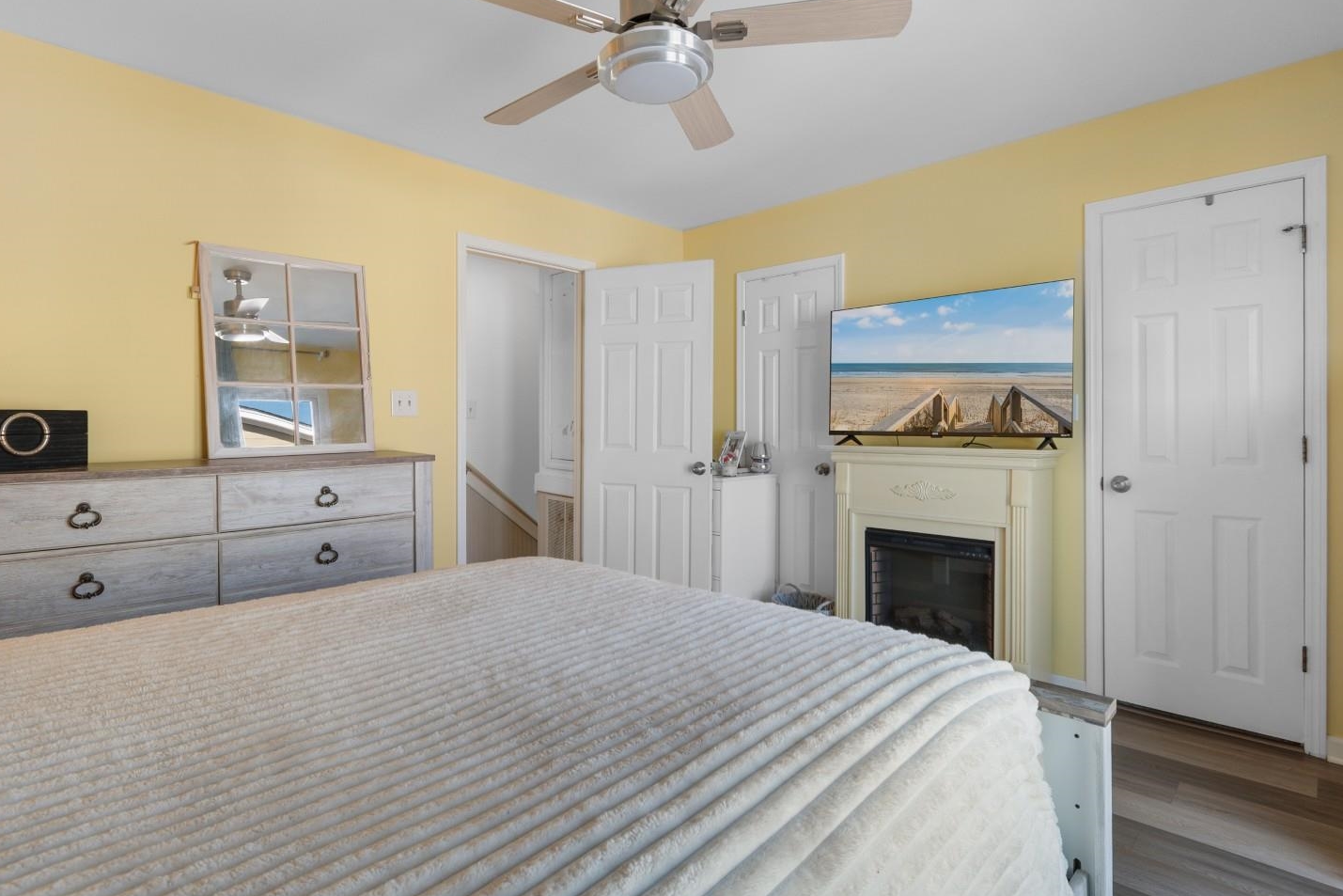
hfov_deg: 93.3
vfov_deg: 70.4
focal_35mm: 17
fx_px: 634
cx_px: 662
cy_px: 420
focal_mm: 10
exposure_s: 1/50
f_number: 4.5
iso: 100
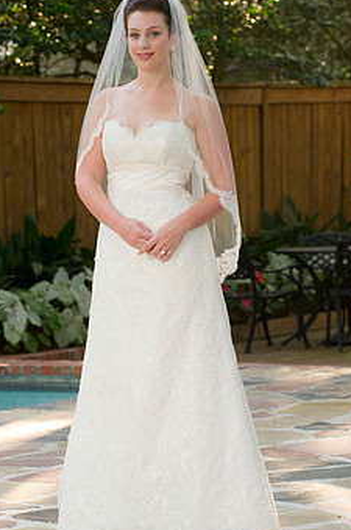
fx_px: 2435
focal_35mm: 166
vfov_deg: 12.4
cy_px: 267
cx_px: 177
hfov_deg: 8.2
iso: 400
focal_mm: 125
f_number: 5
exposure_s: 1/80
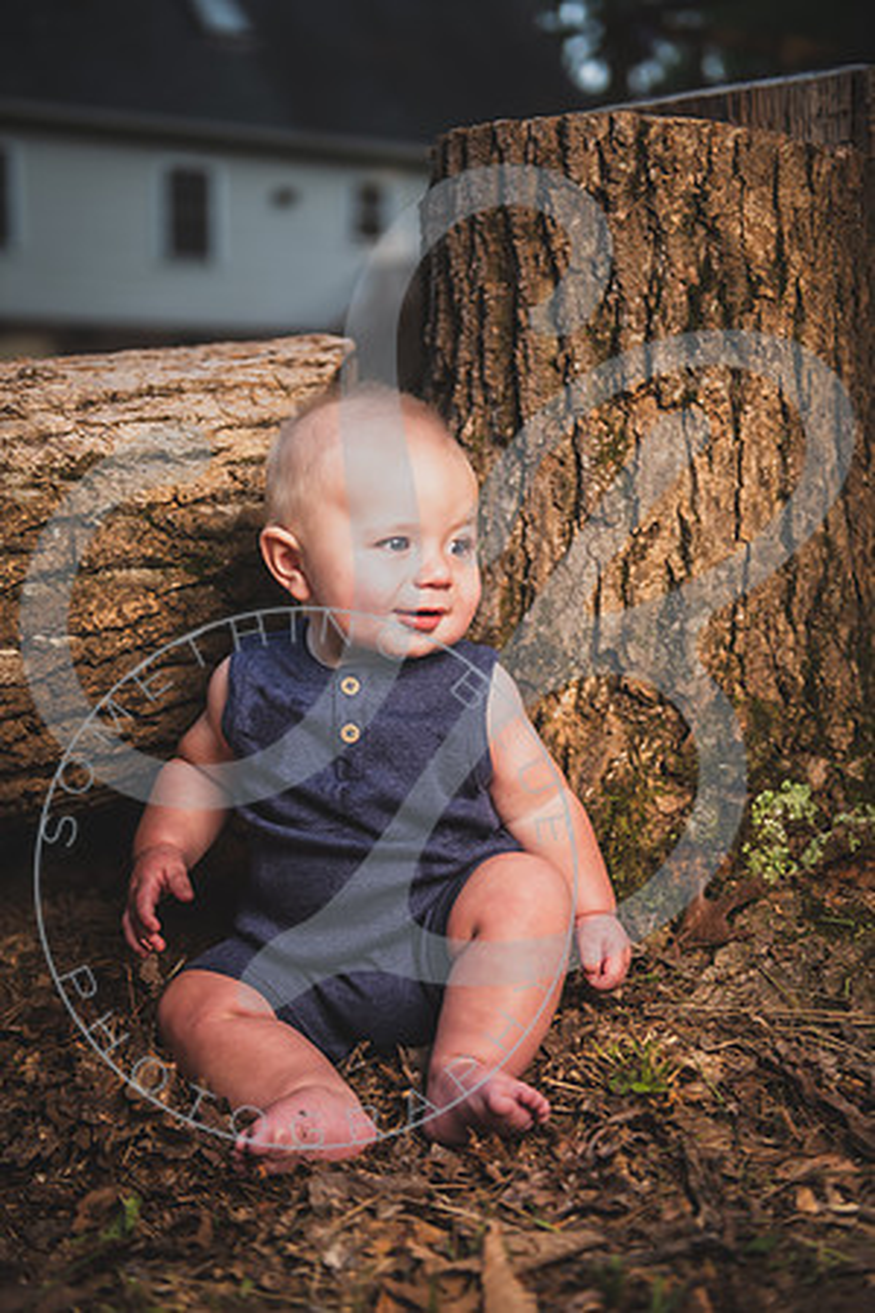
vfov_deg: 38.2
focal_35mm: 52
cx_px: 438
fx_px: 1896
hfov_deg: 26.0
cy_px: 656
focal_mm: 52
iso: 100
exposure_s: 1/200
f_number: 2.8
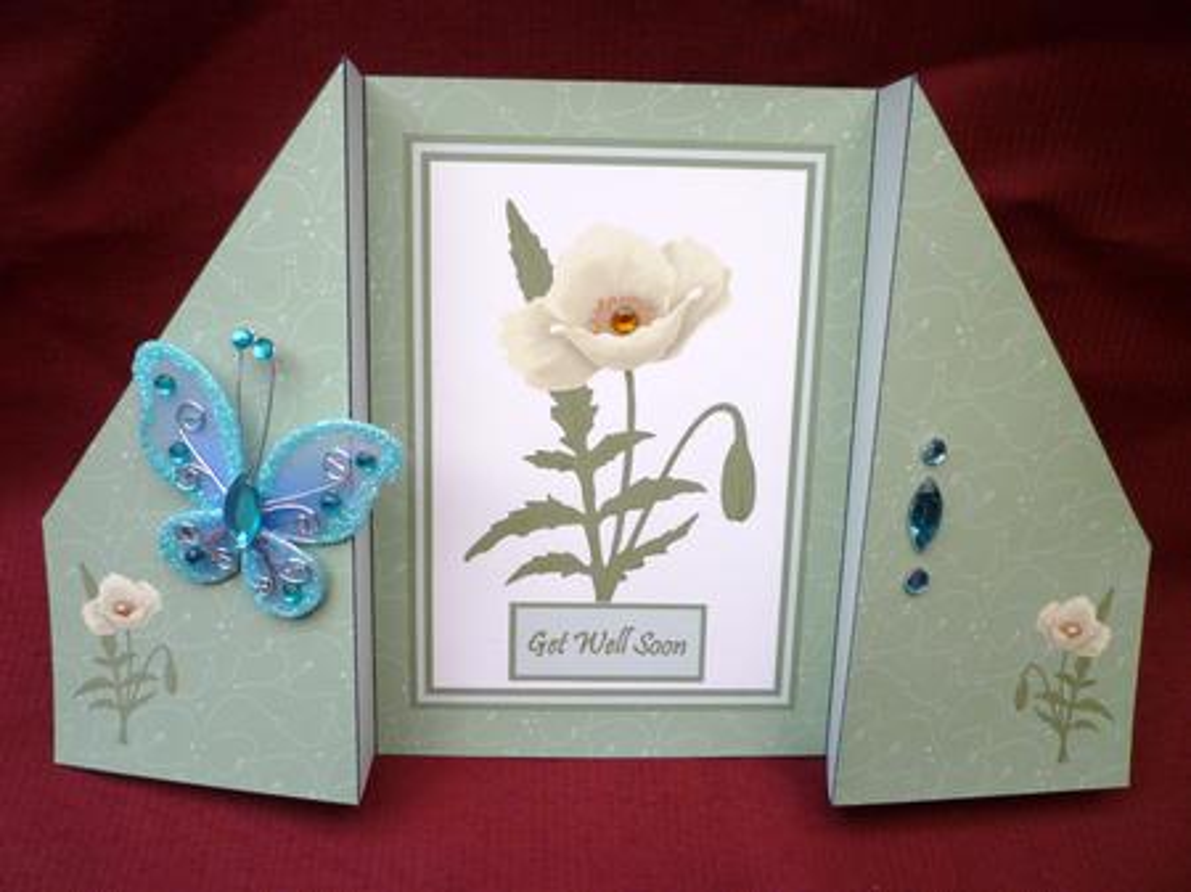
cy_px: 446
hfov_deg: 61.7
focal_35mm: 29
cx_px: 596
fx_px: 997
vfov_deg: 48.2
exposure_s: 1/30
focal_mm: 5.2
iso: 125
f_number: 3.3
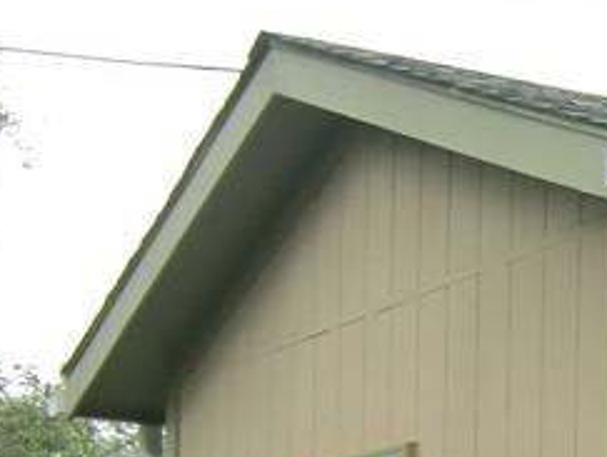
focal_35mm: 122
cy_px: 849
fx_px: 2142
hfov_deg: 14.1
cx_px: 1122
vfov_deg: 11.3
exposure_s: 1/200
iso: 64
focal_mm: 5.2
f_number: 3.5
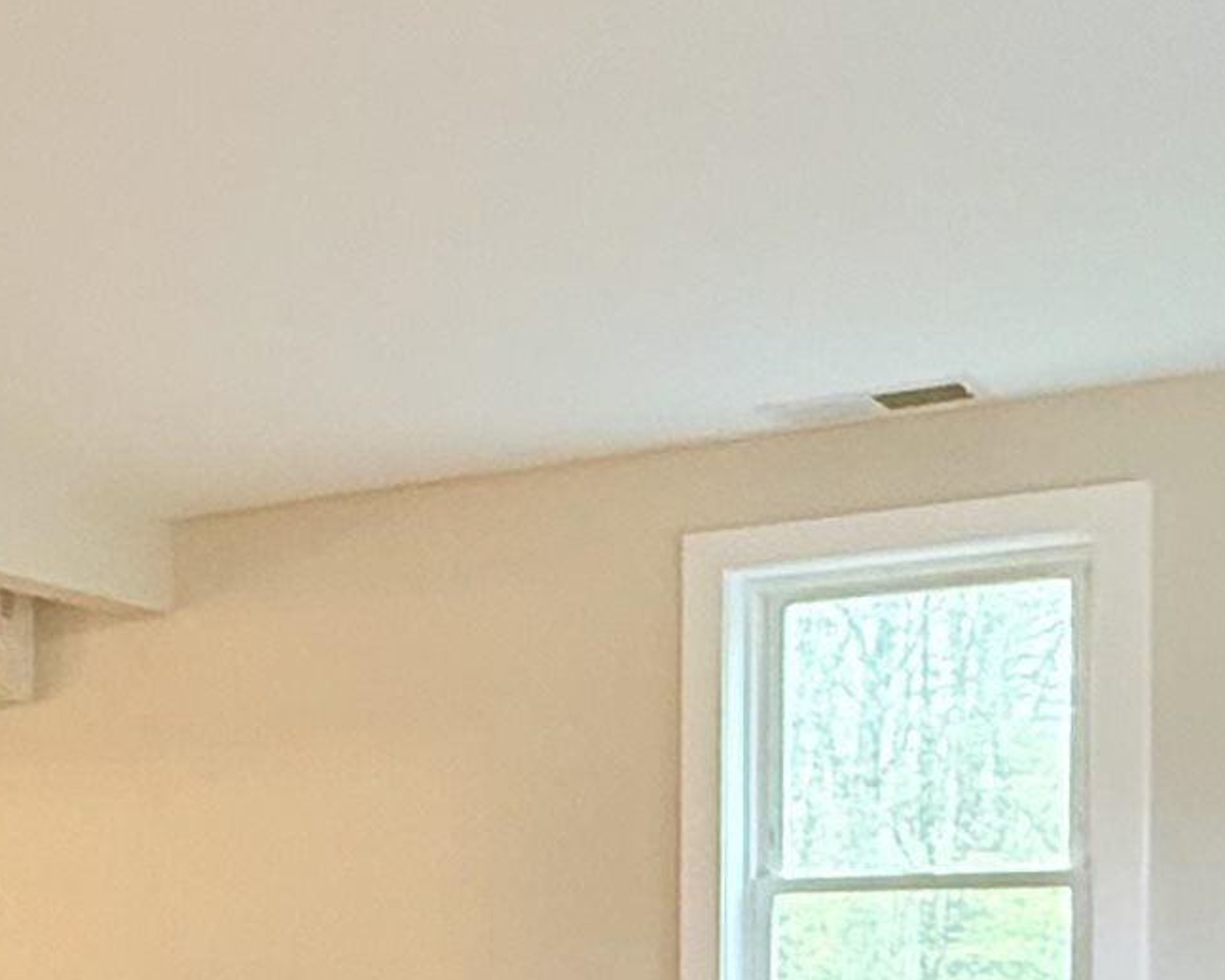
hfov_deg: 25.9
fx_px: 2357
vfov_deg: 22.5
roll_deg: -0.1
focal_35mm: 65
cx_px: -265
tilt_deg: -0.6
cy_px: 1014
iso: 640
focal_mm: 2.22
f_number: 2.2
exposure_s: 1/60
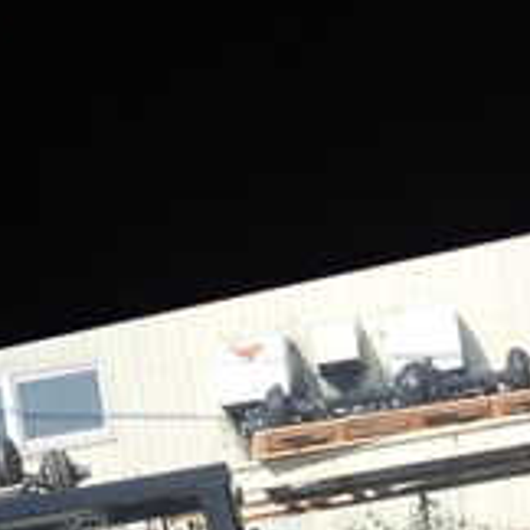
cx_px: 340
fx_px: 1698
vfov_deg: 16.7
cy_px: 700
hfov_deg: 17.7
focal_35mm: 98
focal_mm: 5.4
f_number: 3.2
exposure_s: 1/160
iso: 100
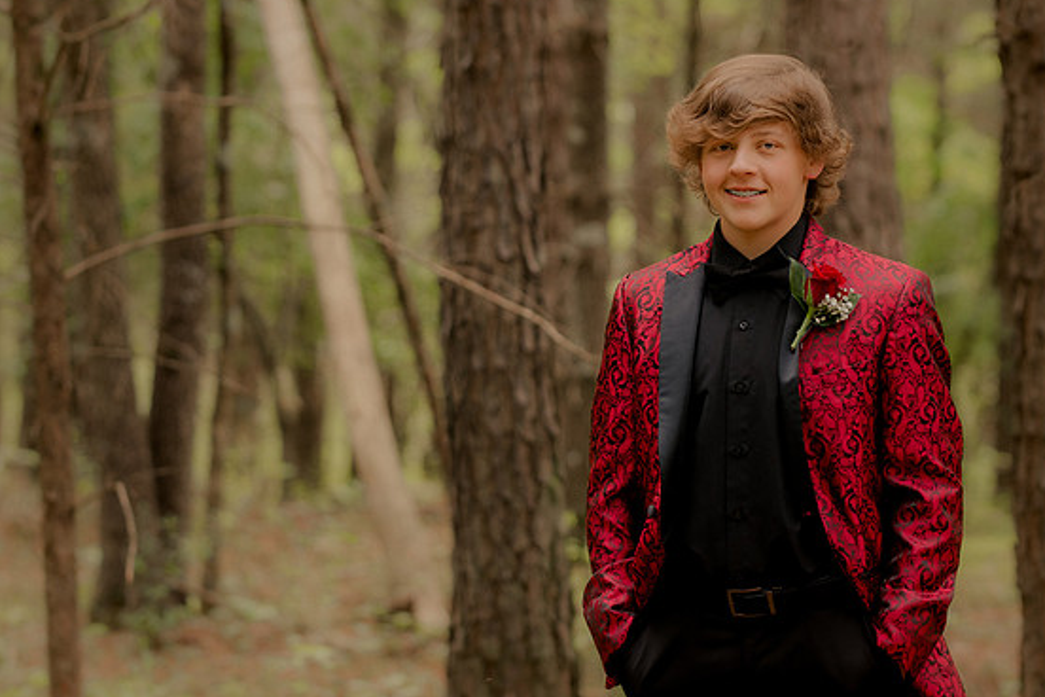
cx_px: 547
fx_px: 3889
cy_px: 338
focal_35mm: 134
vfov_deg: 10.2
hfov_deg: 15.3
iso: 200
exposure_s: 1/320
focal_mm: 85
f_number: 2.2
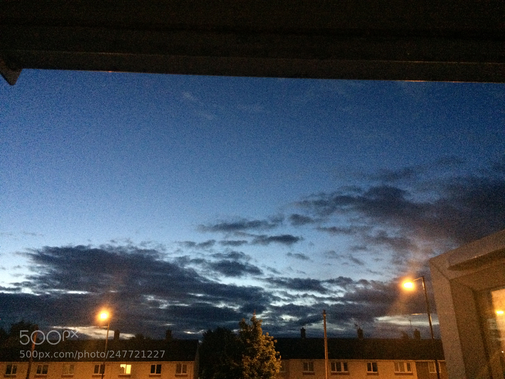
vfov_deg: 48.2
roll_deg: +0.1
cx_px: 252
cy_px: 190
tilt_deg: +22.2
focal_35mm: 29
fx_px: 423
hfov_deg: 61.7
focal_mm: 4.15
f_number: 2.2
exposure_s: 1/17
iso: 500
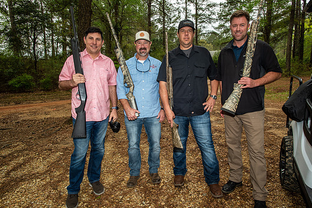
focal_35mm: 22
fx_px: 191
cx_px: 166
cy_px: 98
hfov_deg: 78.5
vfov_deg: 57.2
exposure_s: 1/200
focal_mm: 20
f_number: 8
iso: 400
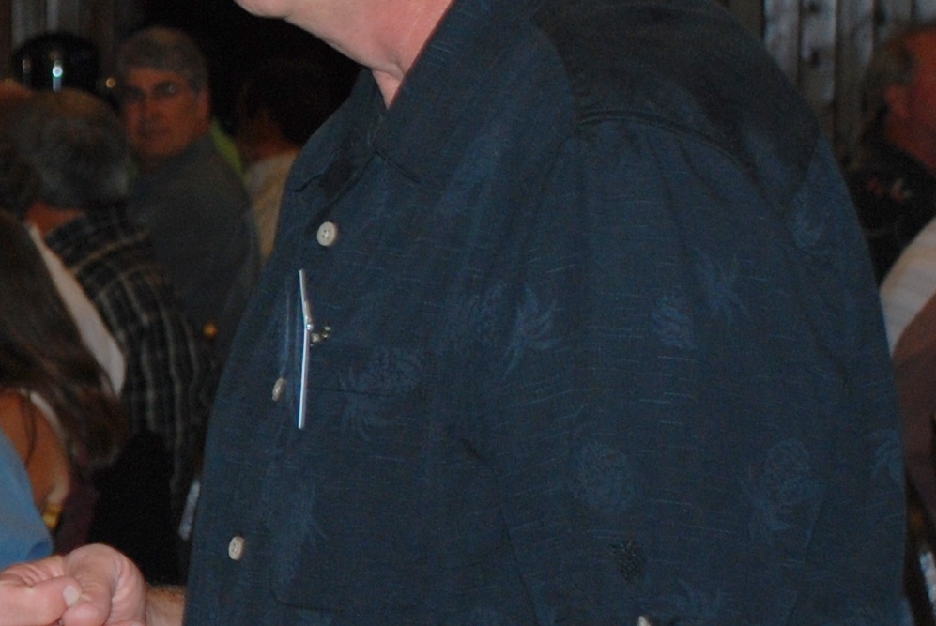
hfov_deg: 9.8
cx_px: -384
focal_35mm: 204
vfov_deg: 6.8
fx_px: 5308
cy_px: 235
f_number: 4.5
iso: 200
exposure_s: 1/60
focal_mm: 35
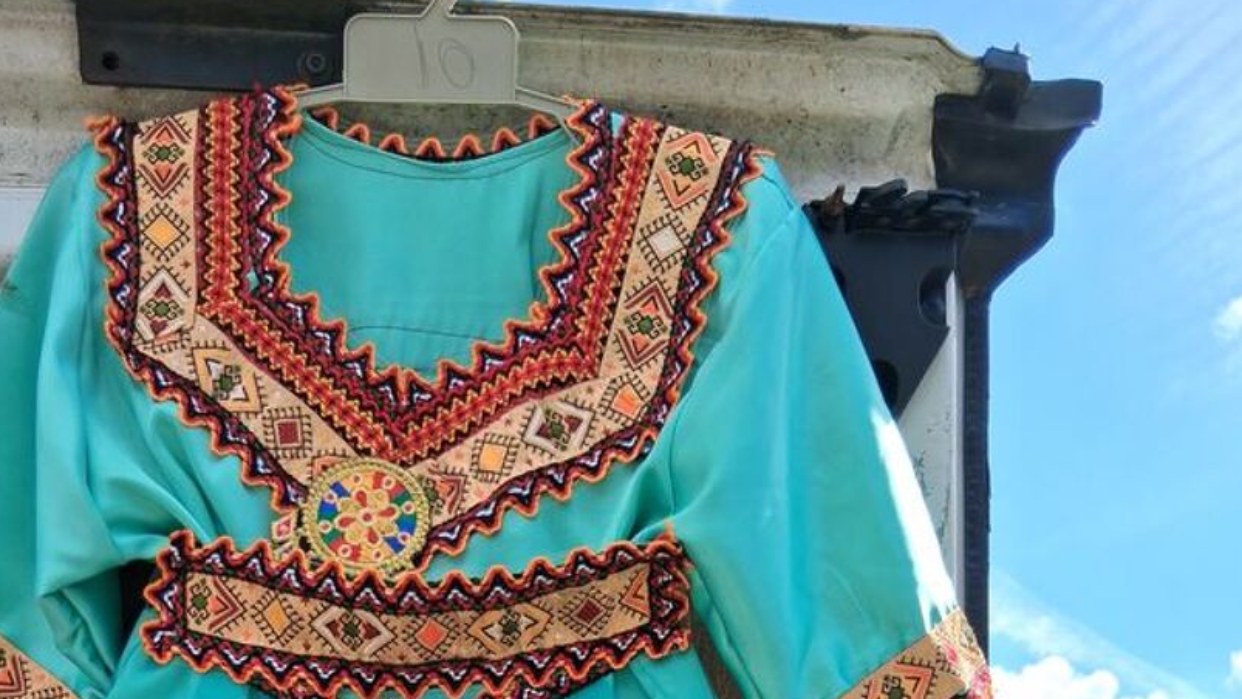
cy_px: 986
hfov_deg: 43.6
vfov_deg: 22.0
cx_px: 546
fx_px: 1548
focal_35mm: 47
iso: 25
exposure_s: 1/591
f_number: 1.8
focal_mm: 3.98
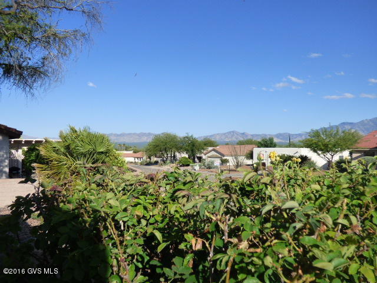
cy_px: 142
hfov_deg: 56.8
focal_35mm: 32
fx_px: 349
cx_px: 188
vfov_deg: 44.2
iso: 160
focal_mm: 5.53
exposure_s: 1/1600
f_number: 3.3
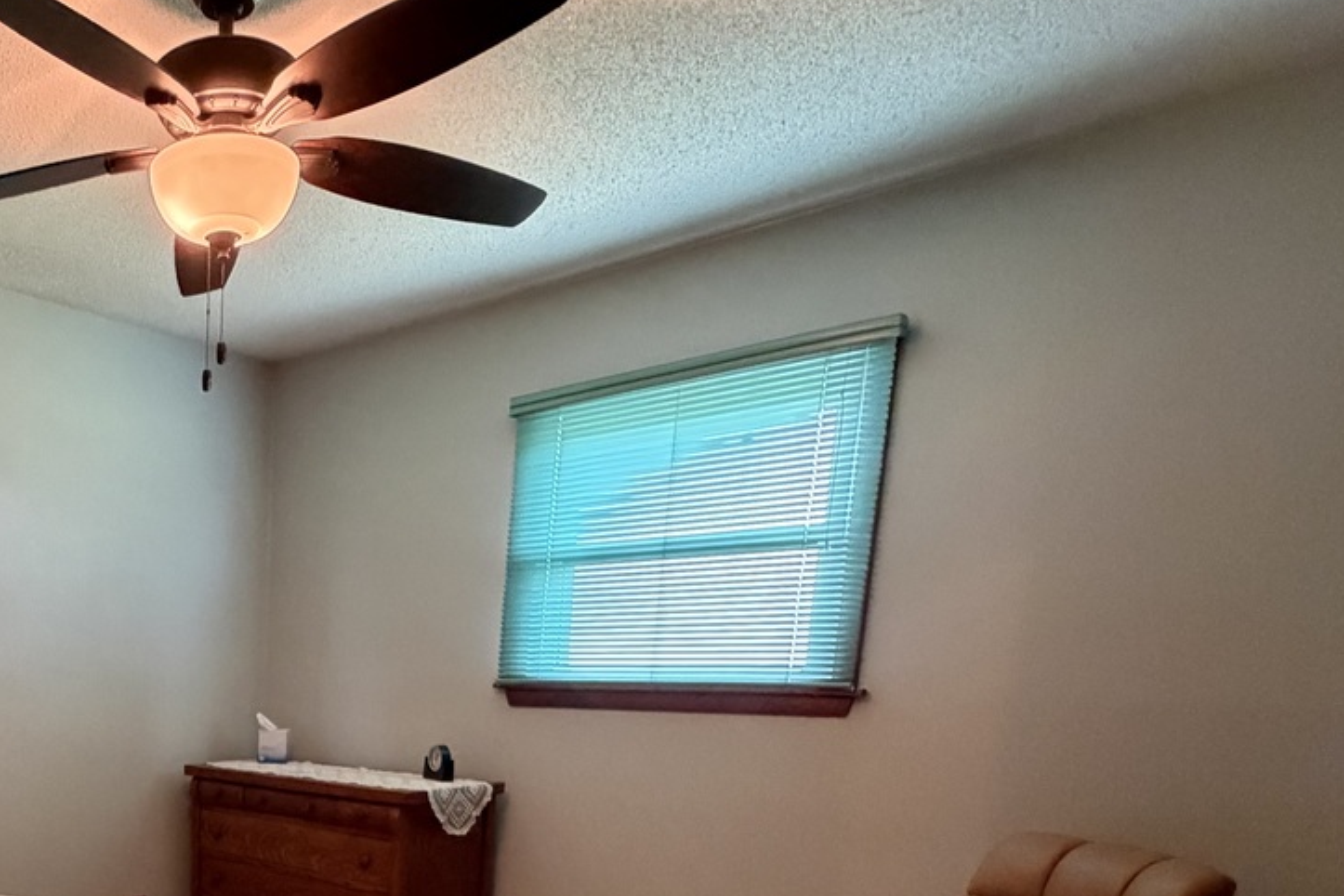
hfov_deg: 56.0
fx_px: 1083
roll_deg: -0.2
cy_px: 857
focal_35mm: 29
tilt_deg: -10.1
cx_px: 160
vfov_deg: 40.4
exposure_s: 1/60
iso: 800
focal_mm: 2.22
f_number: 2.2
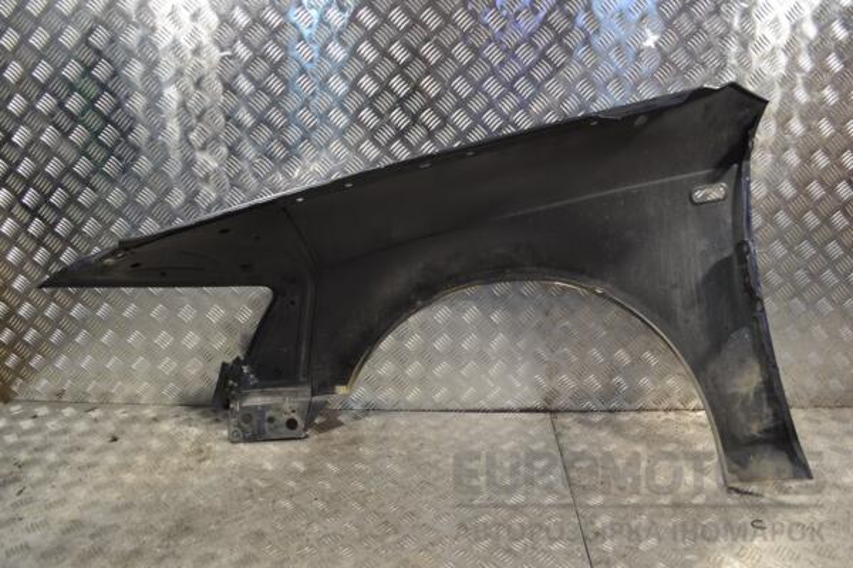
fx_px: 640
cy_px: 284
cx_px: 426
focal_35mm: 27
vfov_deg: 47.9
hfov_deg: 67.4
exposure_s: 1/80
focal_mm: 18
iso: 400
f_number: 4.5
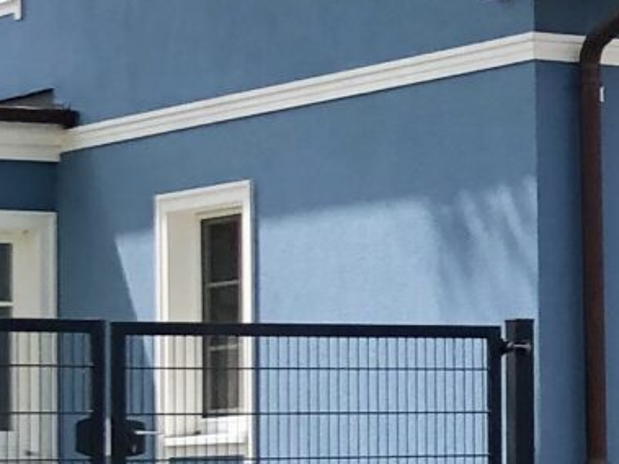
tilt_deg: +1.9
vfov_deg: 7.8
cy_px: 333
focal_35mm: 189
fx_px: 3379
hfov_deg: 10.2
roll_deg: -0.5
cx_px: 843
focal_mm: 4
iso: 20
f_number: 1.8
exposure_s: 1/1656
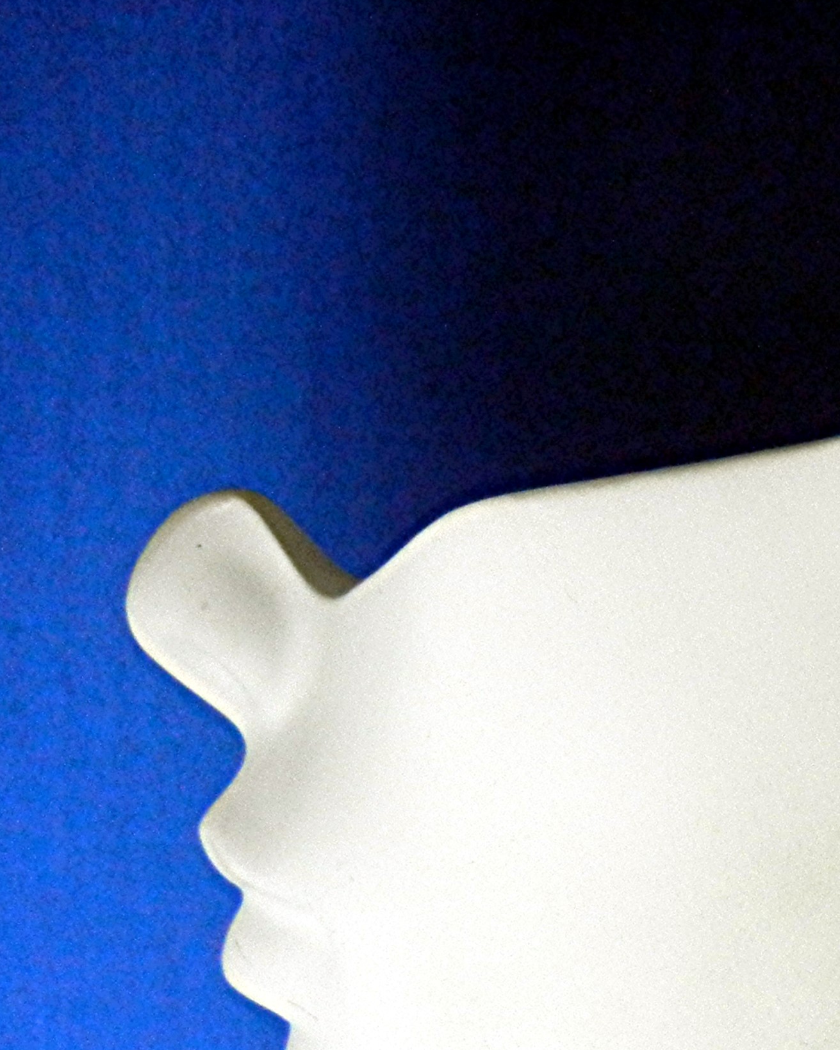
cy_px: 942
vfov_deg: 23.0
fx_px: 2517
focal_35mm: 81
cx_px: 932
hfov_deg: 18.2
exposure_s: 1/92.3
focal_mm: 6.2
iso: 640
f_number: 3.6
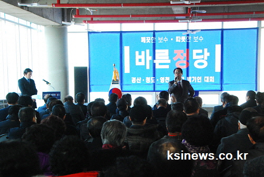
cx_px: 132
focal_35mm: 54
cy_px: 88
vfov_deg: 25.1
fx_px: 397
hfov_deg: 36.8
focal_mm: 36
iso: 1600
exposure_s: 1/125
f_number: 5.6
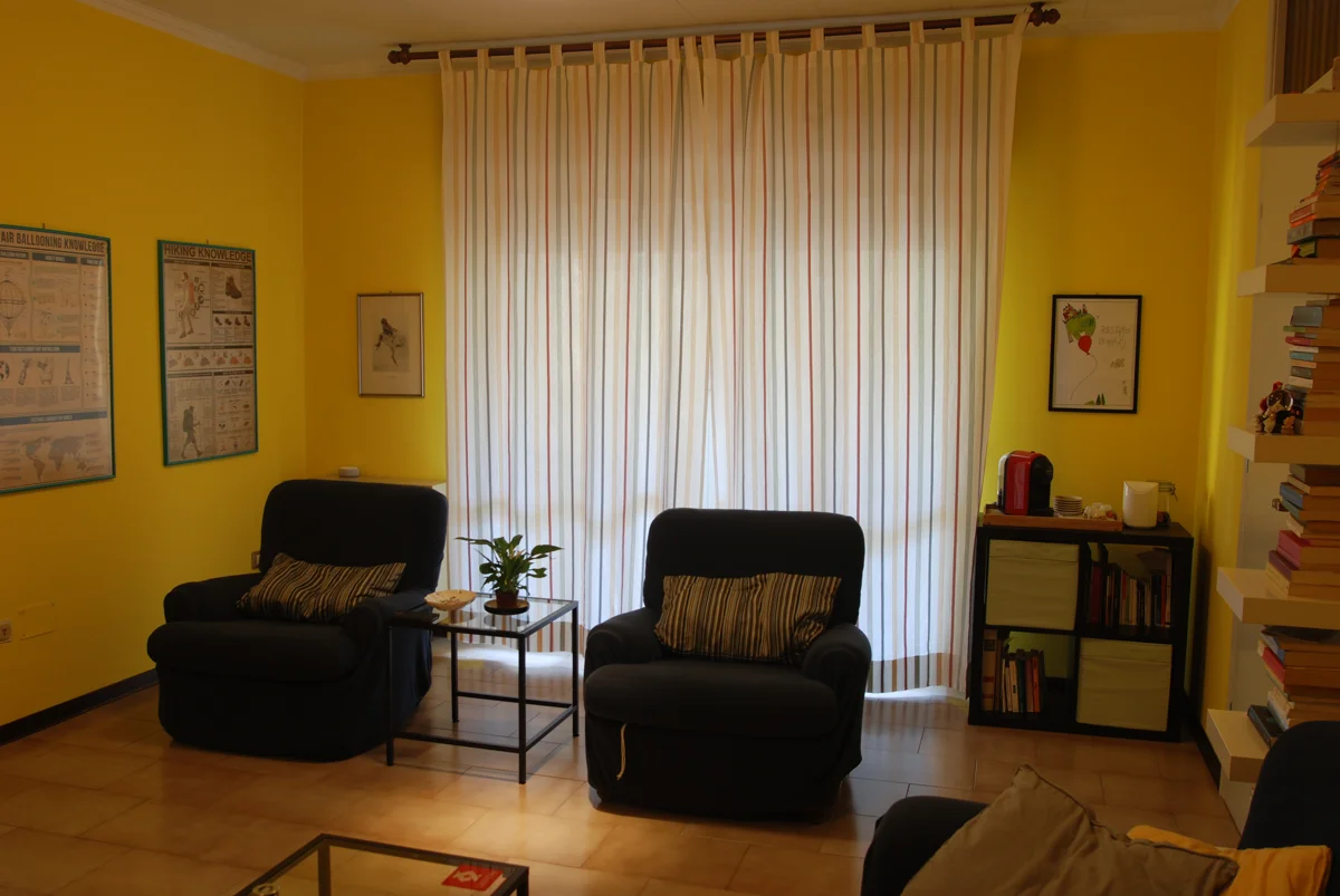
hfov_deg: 61.9
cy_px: 448
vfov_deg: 43.7
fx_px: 1118
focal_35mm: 30
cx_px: 670
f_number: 4.5
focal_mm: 20
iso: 100
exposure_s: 1/5
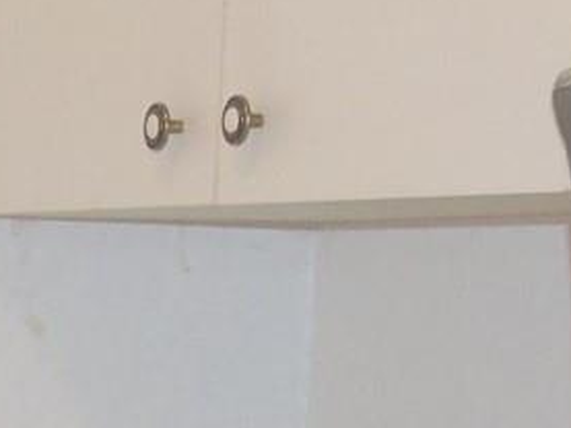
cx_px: -486
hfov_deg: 8.2
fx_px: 3812
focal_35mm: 231
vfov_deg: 6.1
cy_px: 1121
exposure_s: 1/20
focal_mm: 7.1
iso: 200
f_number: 3.9
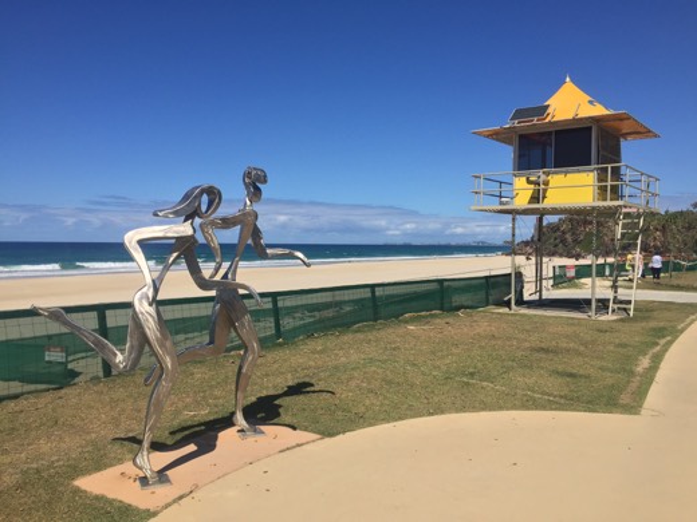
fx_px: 584
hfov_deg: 61.7
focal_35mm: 29
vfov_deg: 48.2
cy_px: 261
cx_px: 348
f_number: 2.2
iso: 32
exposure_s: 1/3300
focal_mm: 4.15
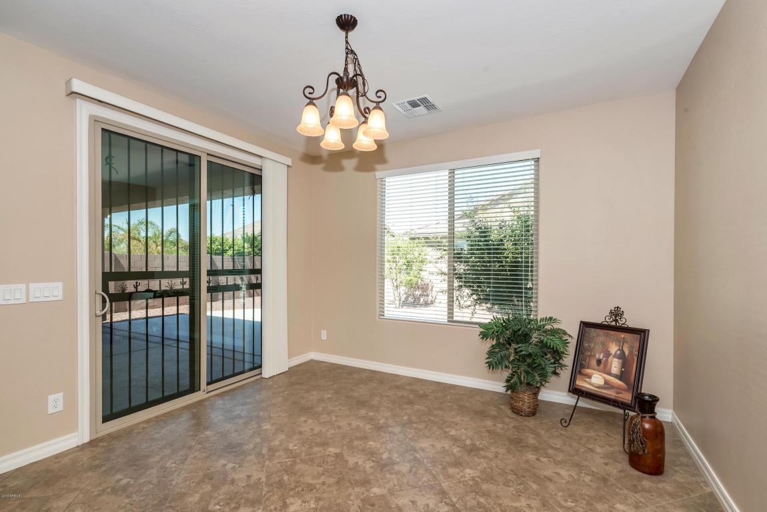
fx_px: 320
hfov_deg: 100.4
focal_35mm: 15
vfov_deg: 77.3
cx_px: 384
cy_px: 256
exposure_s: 1/60
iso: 640
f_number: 10
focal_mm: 15
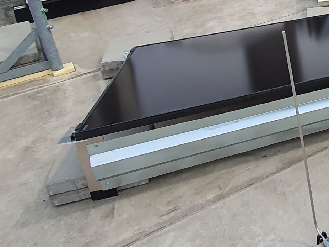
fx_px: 475
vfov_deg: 27.0
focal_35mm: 50
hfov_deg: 25.0
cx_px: 534
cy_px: -15
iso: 50
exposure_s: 1/774
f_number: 2.2
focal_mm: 1.8
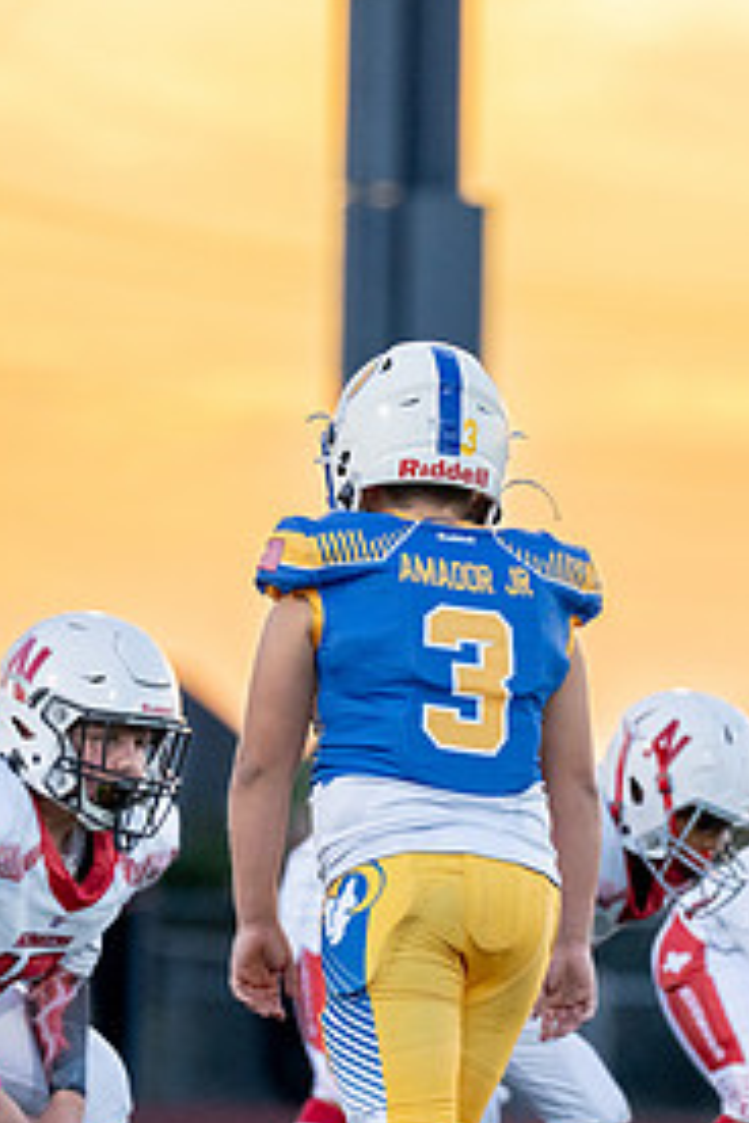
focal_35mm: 537
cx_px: 550
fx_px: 16758
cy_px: 711
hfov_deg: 2.6
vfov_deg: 3.8
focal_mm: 200
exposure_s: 1/2000
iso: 1250
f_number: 2.8
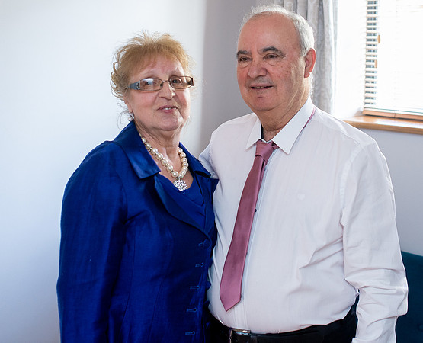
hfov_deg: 33.8
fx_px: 693
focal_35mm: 55
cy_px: 105
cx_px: 253
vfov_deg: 27.6
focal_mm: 35
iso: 1000
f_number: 2.8
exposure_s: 1/100
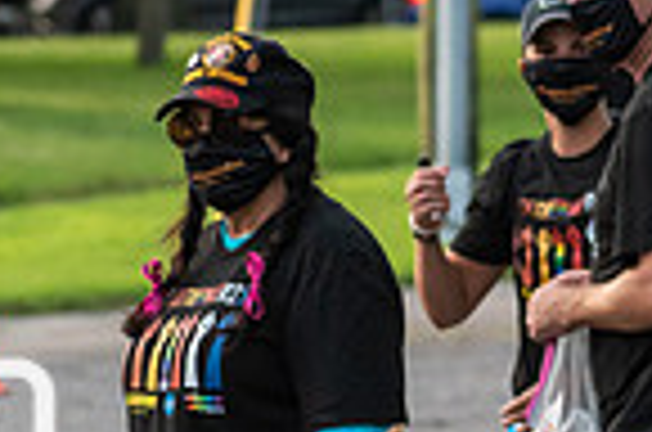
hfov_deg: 2.3
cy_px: 389
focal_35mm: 906
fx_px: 16373
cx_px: 782
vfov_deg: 1.5
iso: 800
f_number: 5
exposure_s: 1/640
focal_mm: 150
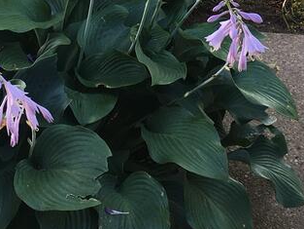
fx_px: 782
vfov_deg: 15.6
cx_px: 167
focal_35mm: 89
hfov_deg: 22.0
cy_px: -87
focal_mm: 4.15
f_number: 2.2
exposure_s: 1/40
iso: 25
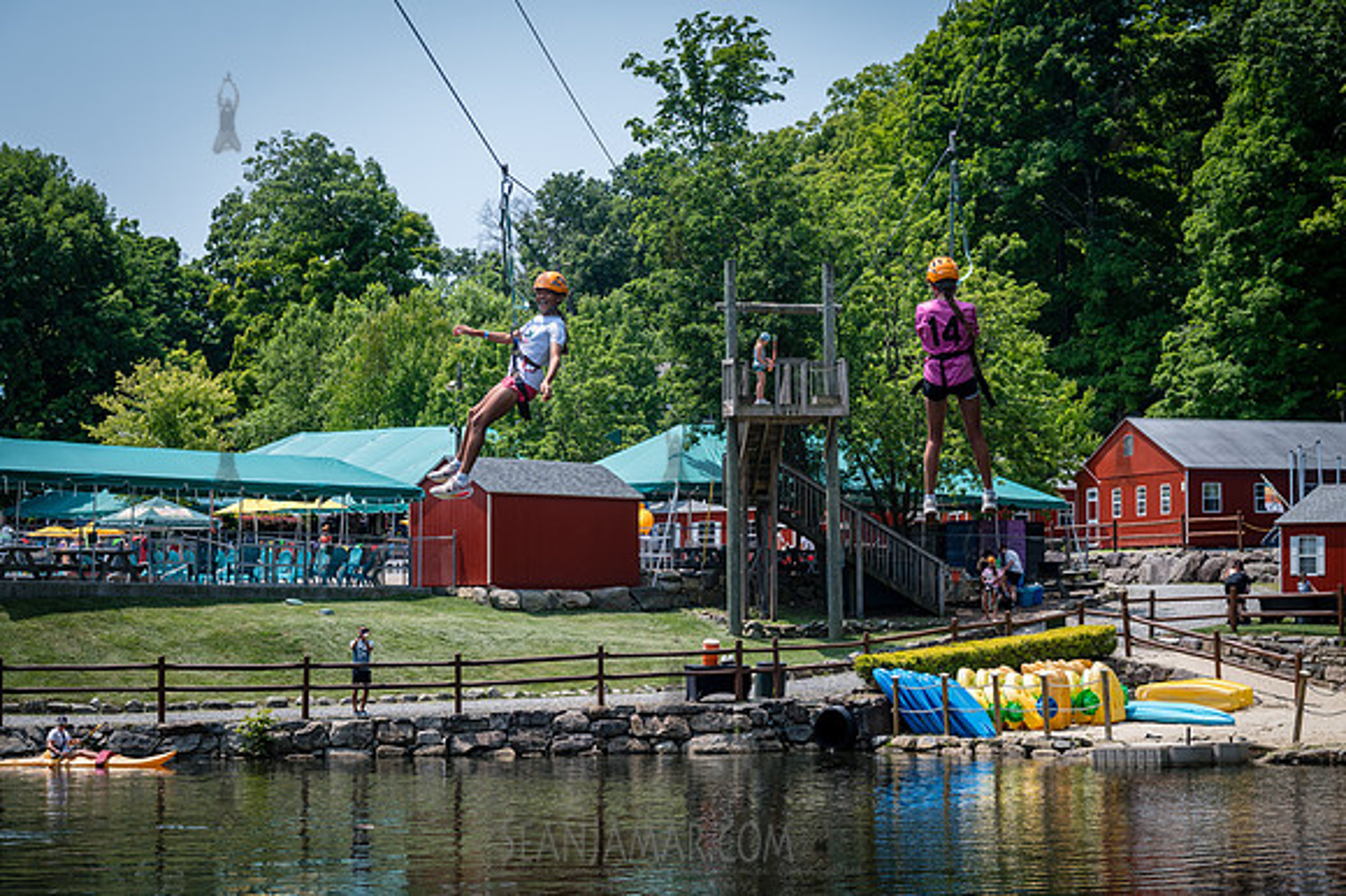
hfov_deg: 26.7
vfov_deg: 17.9
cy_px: 448
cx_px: 673
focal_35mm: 76
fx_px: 2840
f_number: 4.5
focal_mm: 76
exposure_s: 1/500
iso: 100
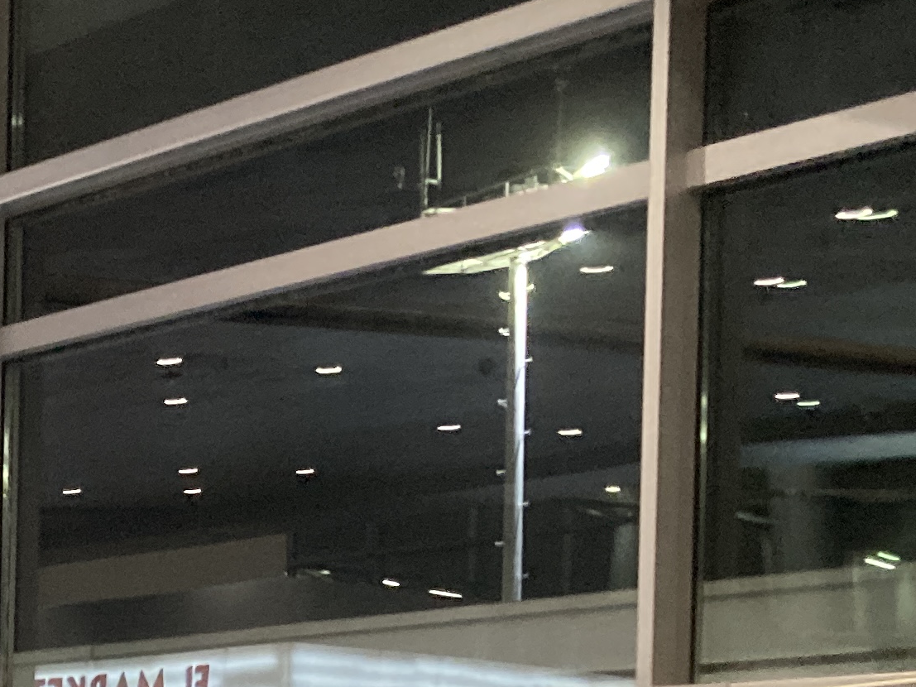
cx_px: -260
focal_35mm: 102
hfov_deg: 18.0
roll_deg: -1.3
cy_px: 1018
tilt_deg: -0.8
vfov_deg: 13.7
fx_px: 2699
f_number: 1.8
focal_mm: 3.99
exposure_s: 1/40
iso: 250
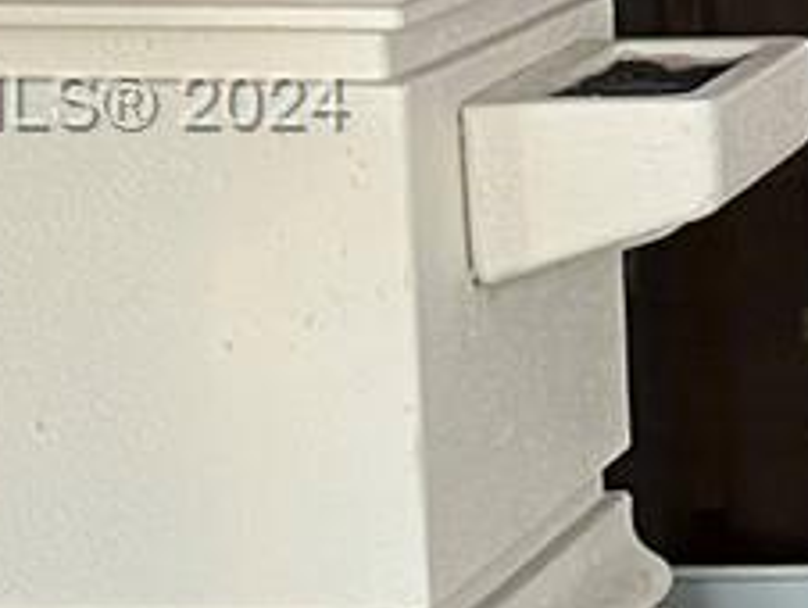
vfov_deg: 8.1
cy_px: 107
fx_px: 4299
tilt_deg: -8.0
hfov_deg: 9.4
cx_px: 2063
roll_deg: +1.1
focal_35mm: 184
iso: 125
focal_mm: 5.7
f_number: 1.5
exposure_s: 1/60
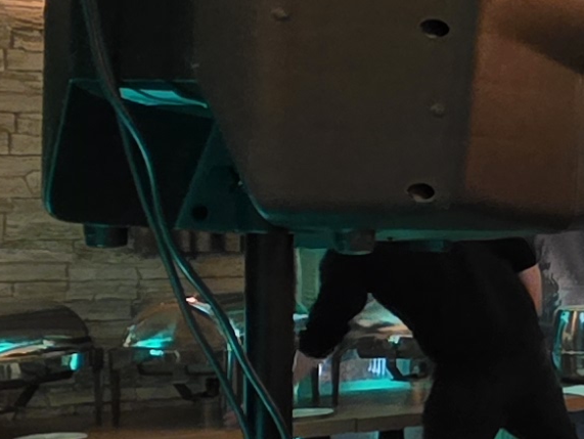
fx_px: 1536
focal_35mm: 91
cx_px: 1315
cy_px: 250
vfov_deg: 16.2
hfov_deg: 15.1
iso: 640
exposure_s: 1/50
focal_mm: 2.2
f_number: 1.9
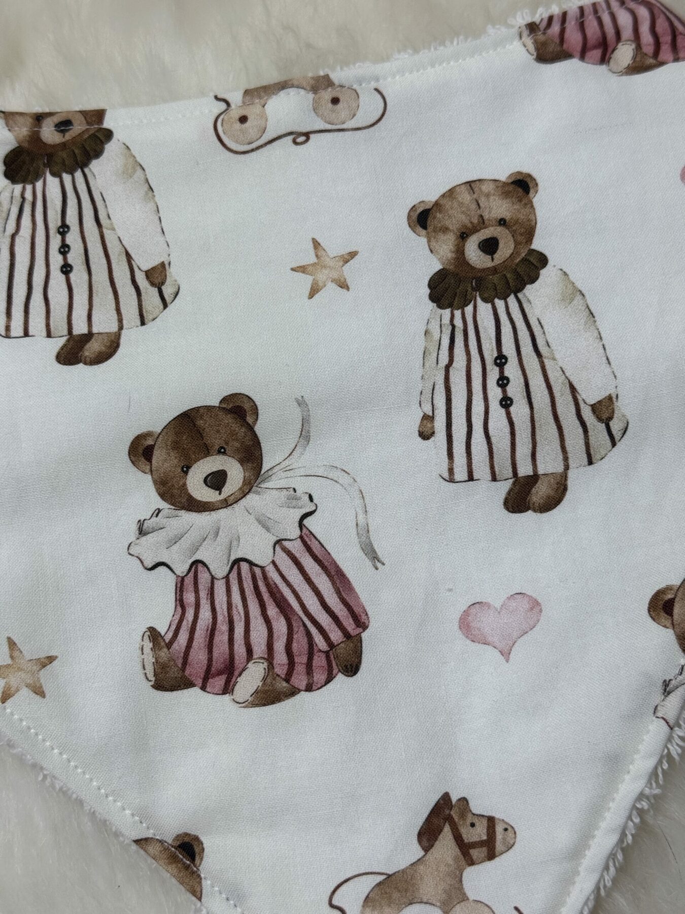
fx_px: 1266
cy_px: 457
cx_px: 342
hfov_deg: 30.3
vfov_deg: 39.7
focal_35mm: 48
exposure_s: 1/170
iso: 50
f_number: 1.78
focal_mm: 6.76
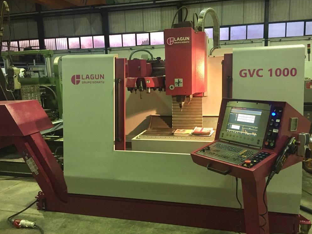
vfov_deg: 46.8
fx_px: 270
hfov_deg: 60.0
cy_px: 117
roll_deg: +1.0
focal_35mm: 30
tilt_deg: -7.8
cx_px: 161
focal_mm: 4.15
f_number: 2.2
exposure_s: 1/20
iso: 250
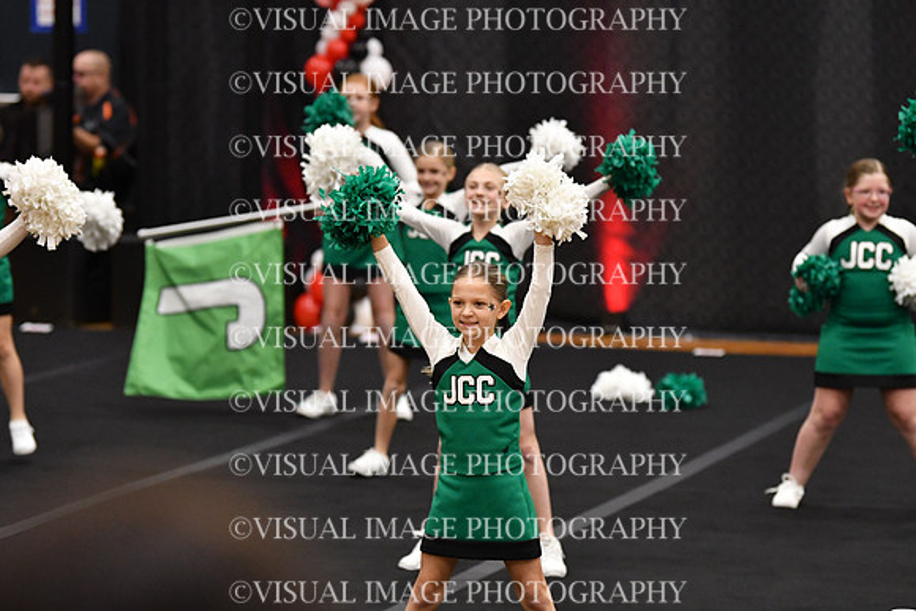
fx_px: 4963
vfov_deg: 7.0
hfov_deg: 10.5
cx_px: 458
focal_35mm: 195
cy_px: 306
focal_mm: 130
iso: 4000
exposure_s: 1/800
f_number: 2.8
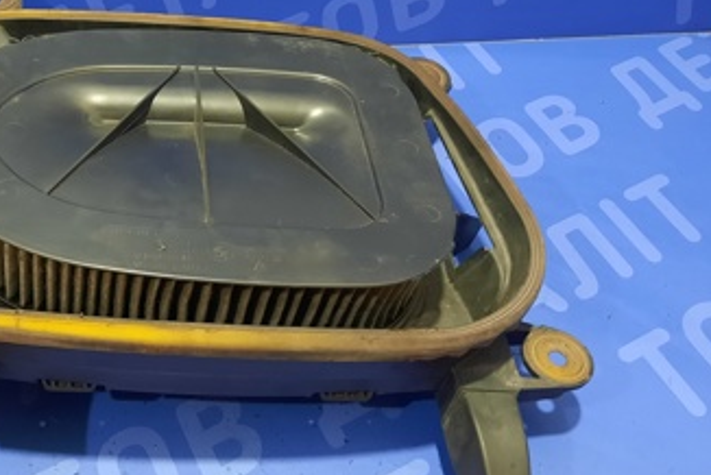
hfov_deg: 37.5
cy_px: 218
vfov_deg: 26.5
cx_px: 144
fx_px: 1008
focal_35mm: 51
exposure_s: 1/25
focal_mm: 4.6
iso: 400
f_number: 2
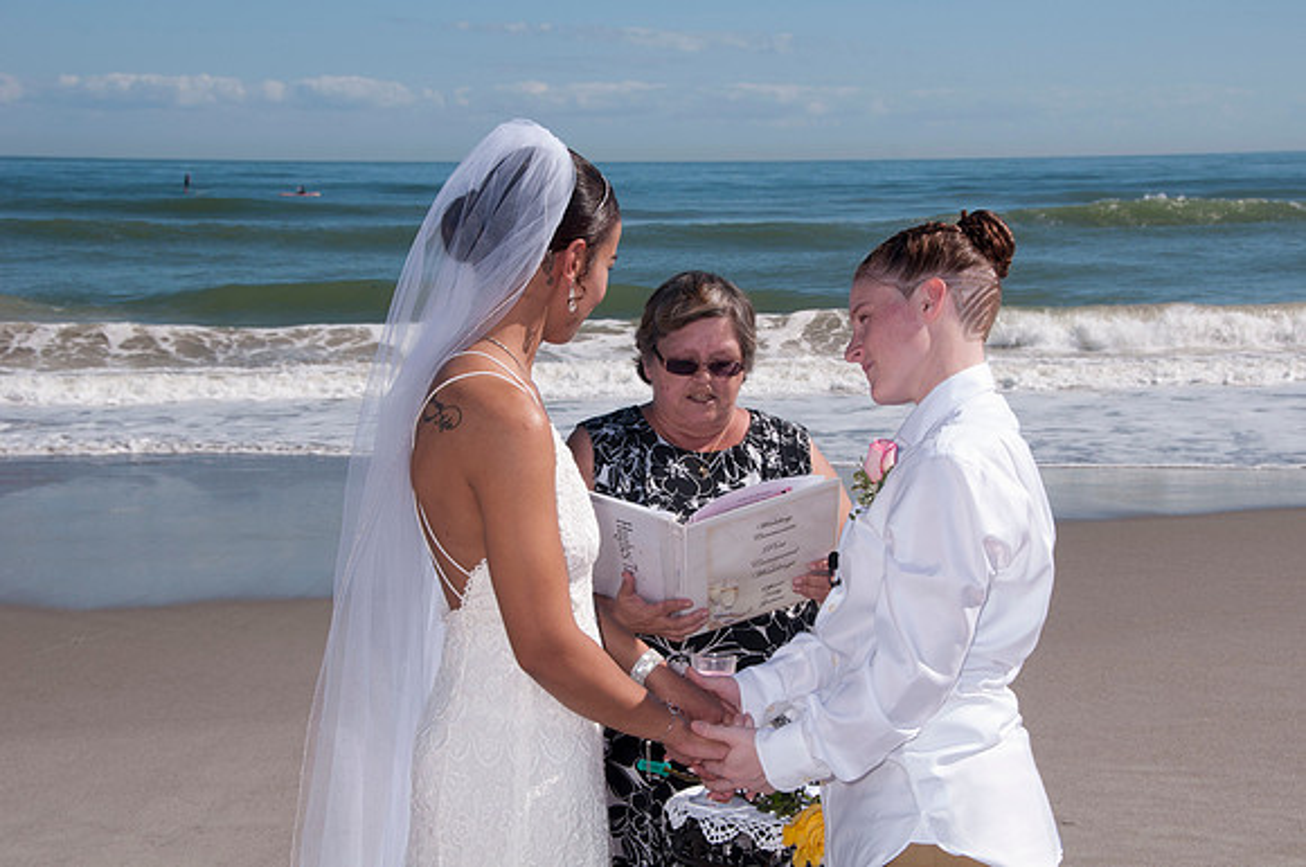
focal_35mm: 72
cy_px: 434
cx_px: 653
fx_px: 2608
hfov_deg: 28.1
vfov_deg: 18.9
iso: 100
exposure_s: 1/250
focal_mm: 48
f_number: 13
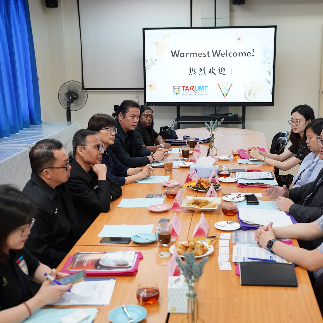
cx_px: 180
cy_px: 163
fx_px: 524
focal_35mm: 50
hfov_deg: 34.2
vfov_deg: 34.3
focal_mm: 38.5
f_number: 3.2
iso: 800
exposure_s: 1/125
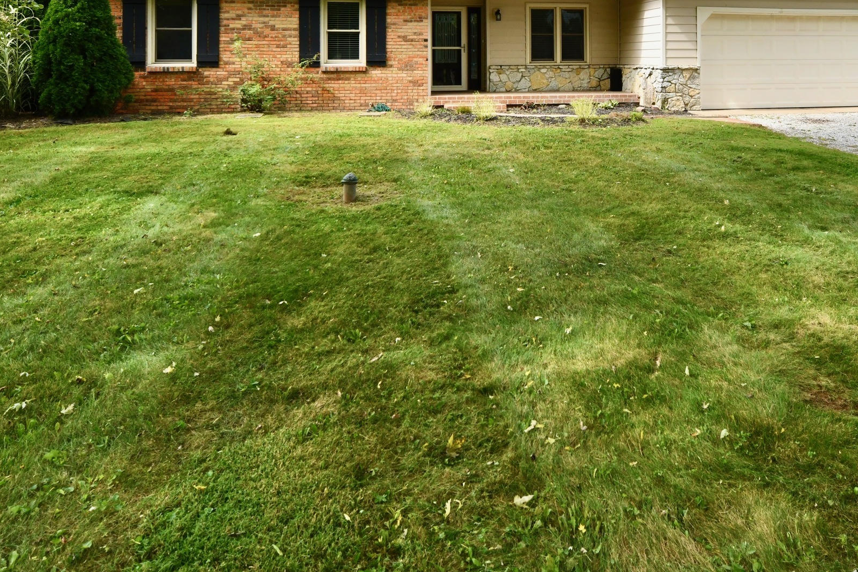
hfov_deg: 66.6
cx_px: 525
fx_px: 643
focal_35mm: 27
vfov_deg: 44.3
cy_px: 75
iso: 640
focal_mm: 14
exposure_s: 1/400
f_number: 10
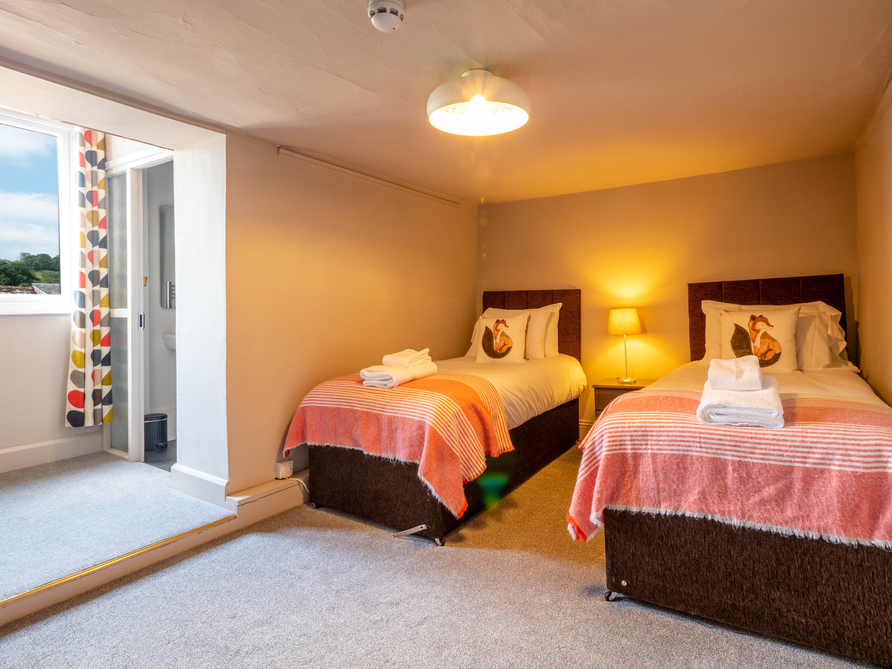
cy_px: 317
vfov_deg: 71.5
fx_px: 464
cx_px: 493
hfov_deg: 87.4
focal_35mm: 18
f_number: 10
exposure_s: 1/125
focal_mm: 7
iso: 200
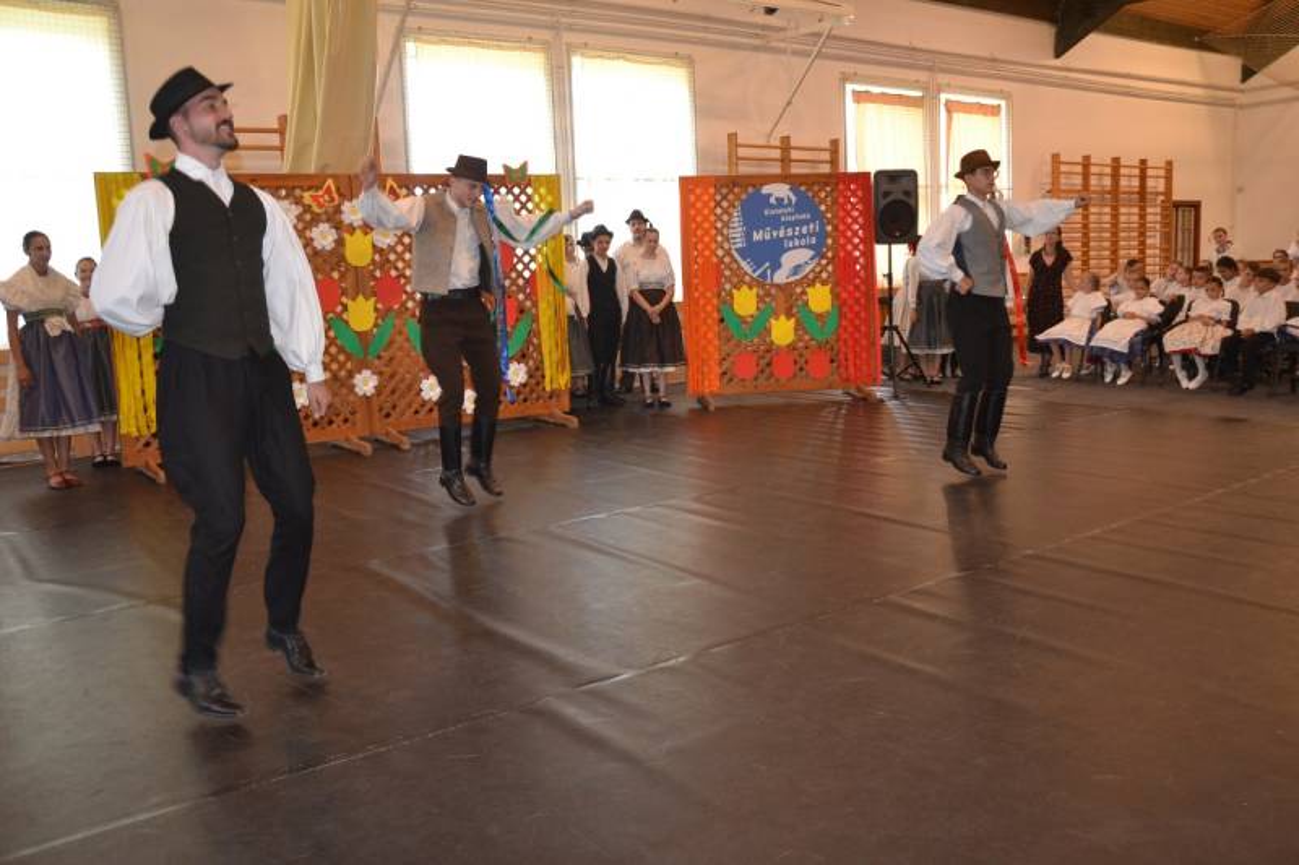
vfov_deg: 41.7
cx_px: 650
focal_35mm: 32
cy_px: 432
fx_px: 1136
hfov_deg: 59.5
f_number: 3.8
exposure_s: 1/60
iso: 500
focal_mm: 21
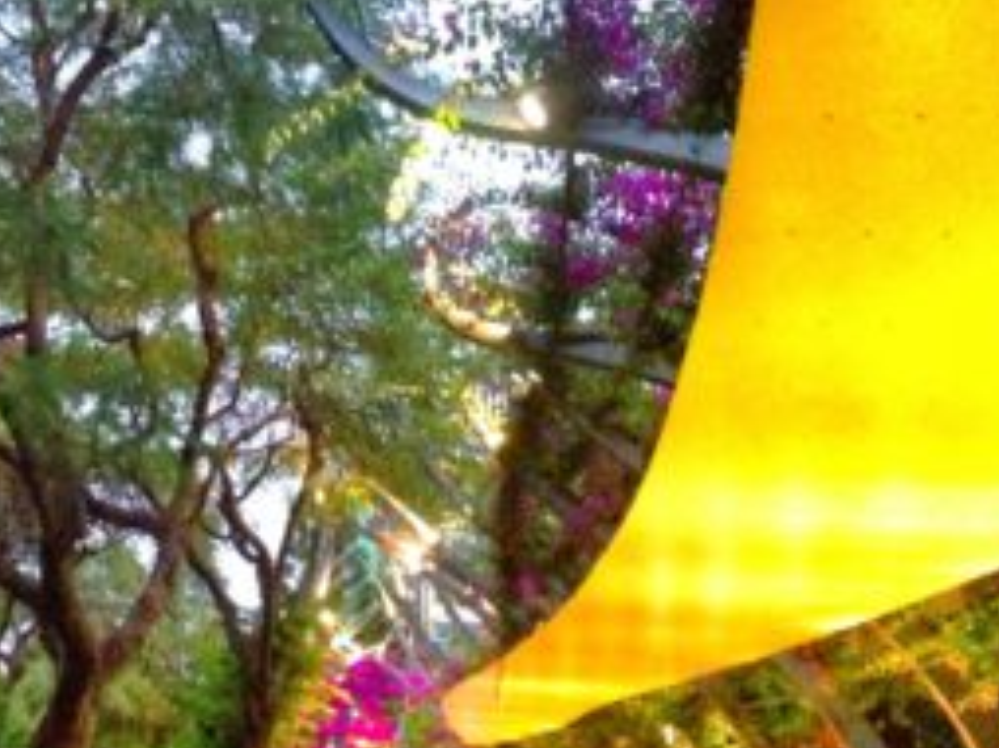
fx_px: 1989
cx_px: 464
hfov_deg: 28.2
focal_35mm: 69
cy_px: 415
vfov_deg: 21.3
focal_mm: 4.28
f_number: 2.4
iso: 640
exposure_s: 1/15
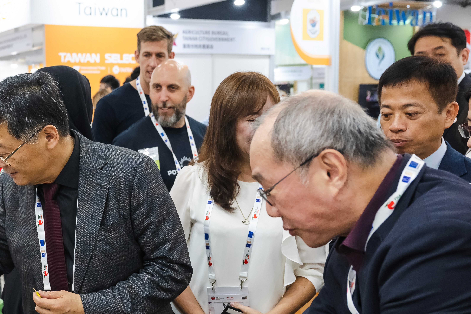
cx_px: 48
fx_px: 746
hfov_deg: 33.3
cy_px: 194
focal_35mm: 57
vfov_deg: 23.7
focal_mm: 30
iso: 1600
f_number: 4
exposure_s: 1/200
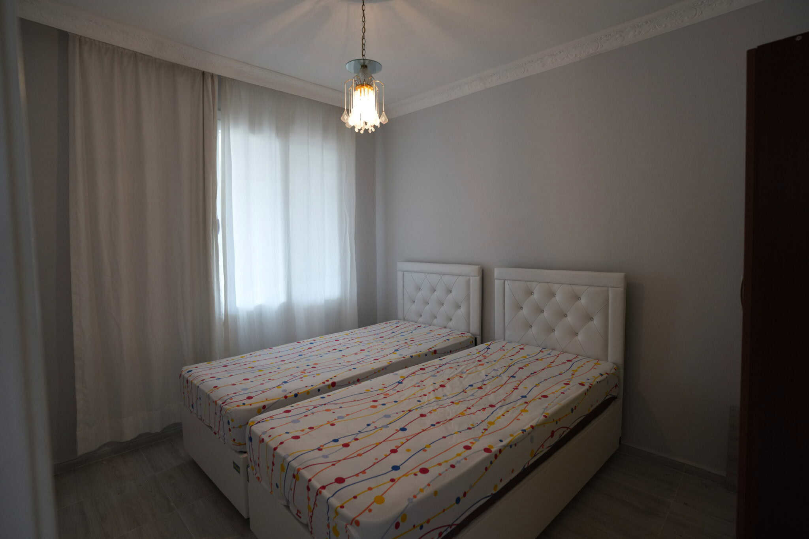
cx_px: 404
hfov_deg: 93.3
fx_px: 382
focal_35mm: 17
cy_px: 270
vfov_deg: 70.4
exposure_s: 1/160
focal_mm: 17
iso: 800
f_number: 4
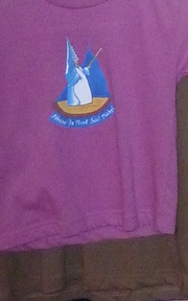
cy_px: -297
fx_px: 1205
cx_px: 614
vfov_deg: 12.5
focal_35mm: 147
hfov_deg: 7.5
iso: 400
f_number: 3.3
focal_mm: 4.1
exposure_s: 1/60
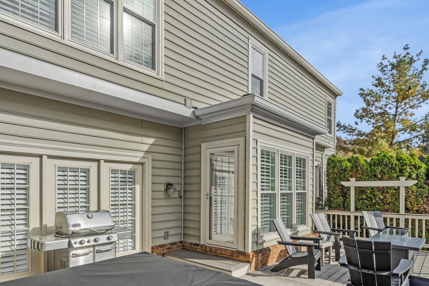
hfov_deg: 78.5
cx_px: 203
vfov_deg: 56.3
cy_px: 185
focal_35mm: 22
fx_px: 262
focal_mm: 16
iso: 1250
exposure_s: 1/1600
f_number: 7.1
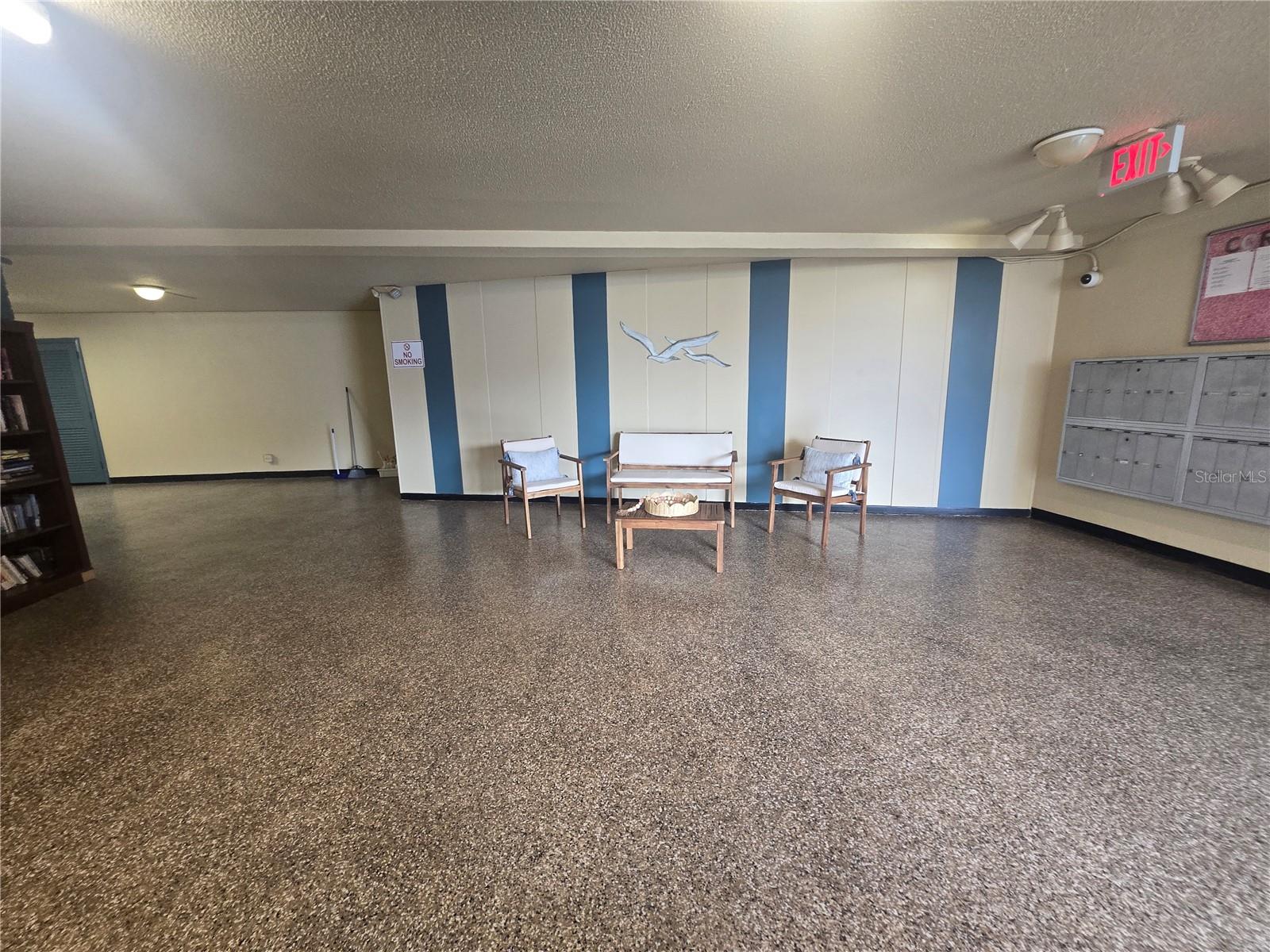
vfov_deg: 89.9
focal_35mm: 13
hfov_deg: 106.2
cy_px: 476
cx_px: 635
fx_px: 477
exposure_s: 1/60
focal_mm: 2.2
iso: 200
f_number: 2.2
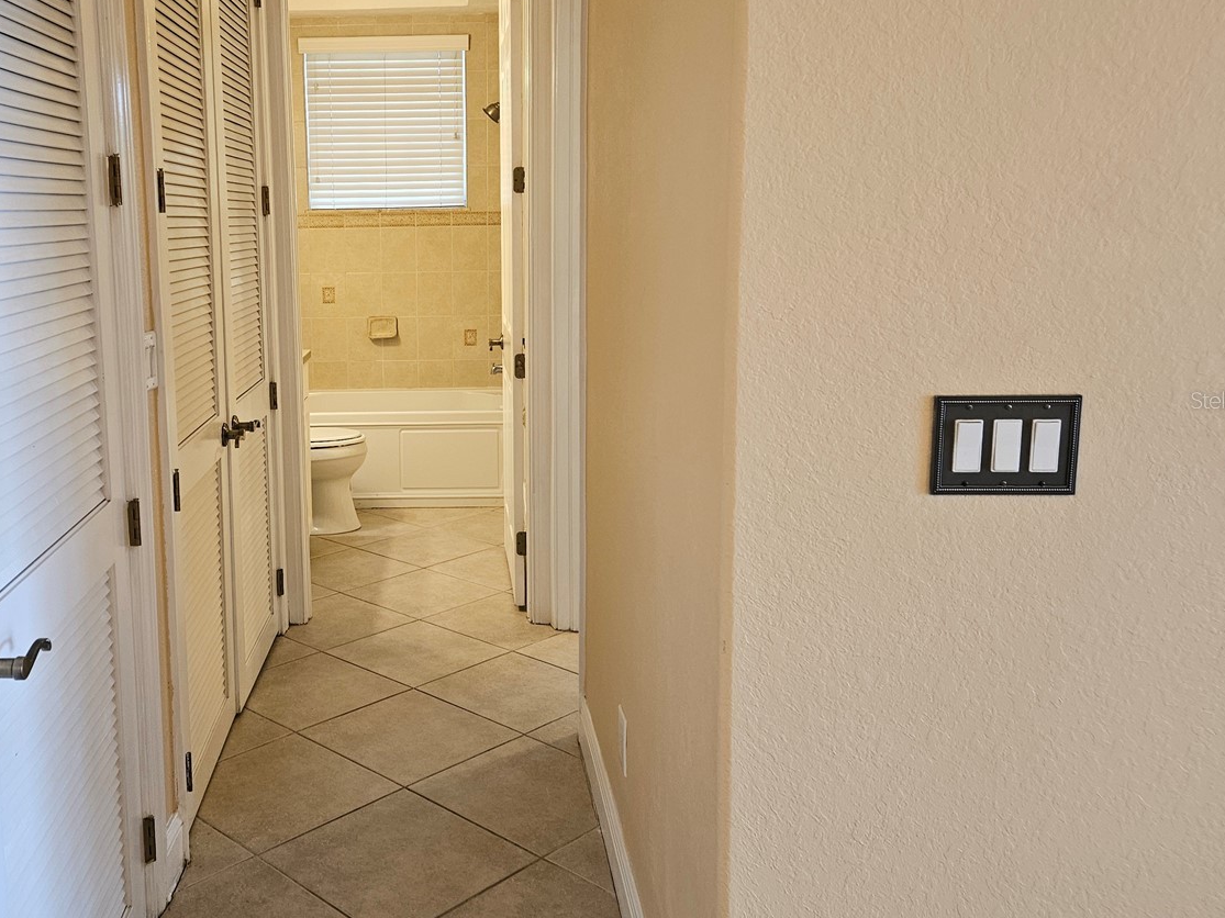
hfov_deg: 54.3
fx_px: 1168
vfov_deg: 42.9
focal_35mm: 33
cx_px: 415
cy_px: 400
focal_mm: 5.4
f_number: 1.8
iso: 200
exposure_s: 1/120
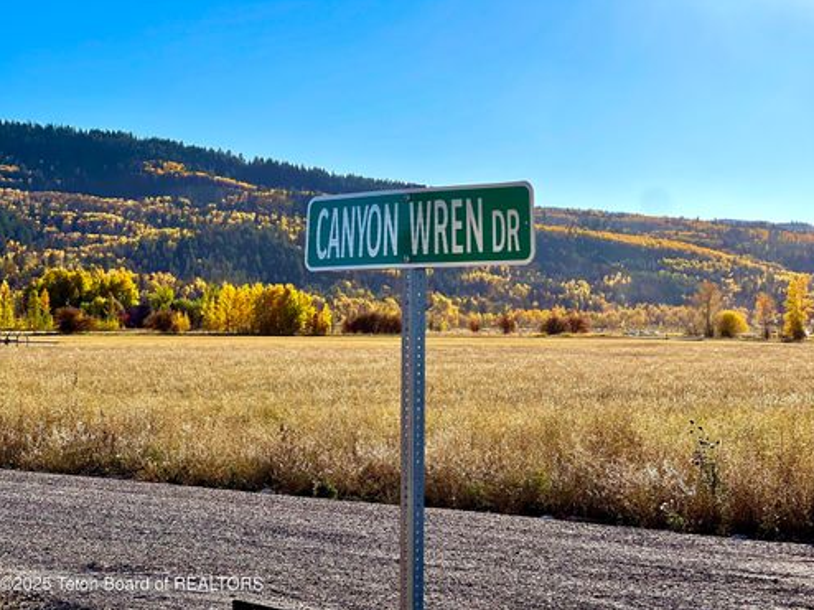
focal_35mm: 78
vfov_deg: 18.9
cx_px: 410
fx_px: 1833
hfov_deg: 25.0
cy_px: 303
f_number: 2.8
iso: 32
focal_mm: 9
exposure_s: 1/935
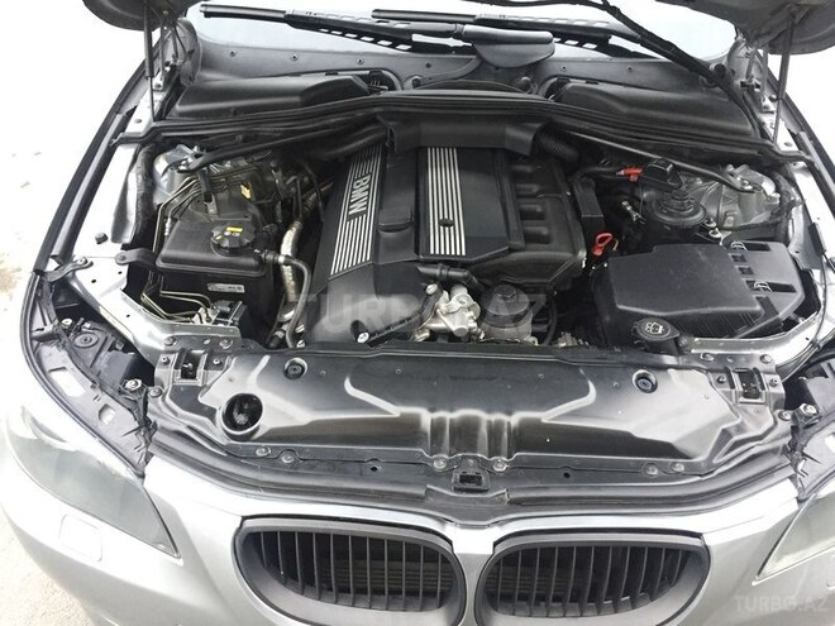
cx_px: 418
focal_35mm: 29
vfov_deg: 48.2
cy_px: 313
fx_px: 700
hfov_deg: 61.7
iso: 250
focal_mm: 4.15
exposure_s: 1/33
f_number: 2.2
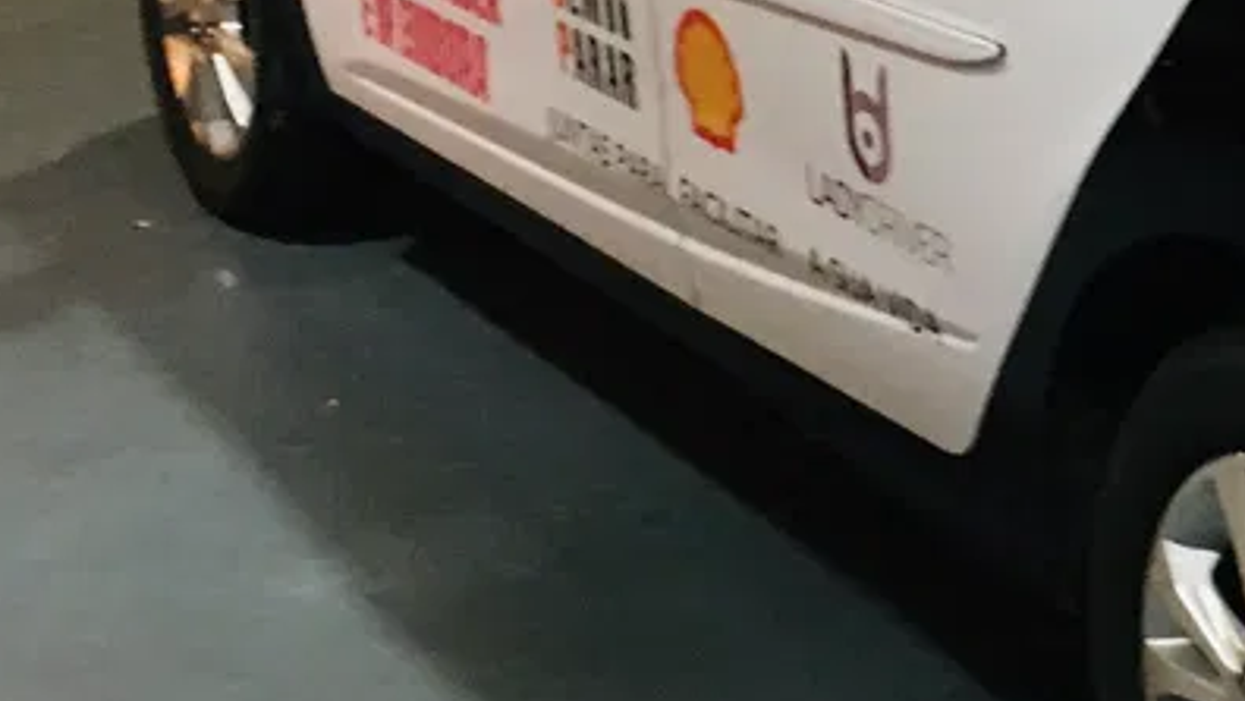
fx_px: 3368
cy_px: -170
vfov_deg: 11.6
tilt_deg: -10.9
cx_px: 1434
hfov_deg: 19.9
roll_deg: +0.2
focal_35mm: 102
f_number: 2.2
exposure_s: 1/20
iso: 200
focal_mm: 4.15
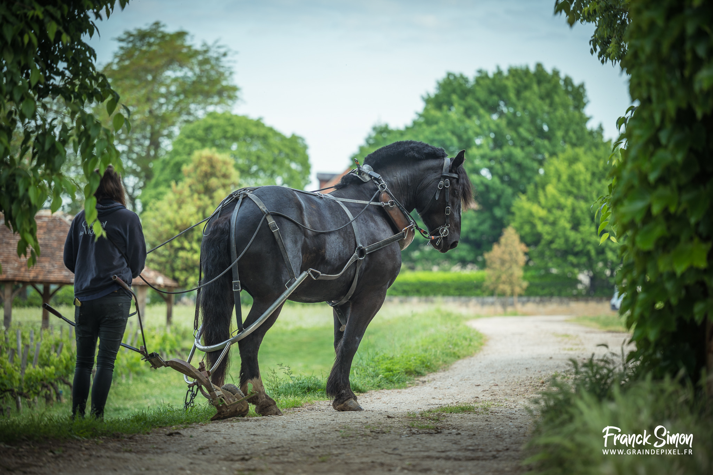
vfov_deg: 11.0
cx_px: 356
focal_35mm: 125
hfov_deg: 16.4
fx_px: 2474
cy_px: 238
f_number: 2.8
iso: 100
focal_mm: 125
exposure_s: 1/320
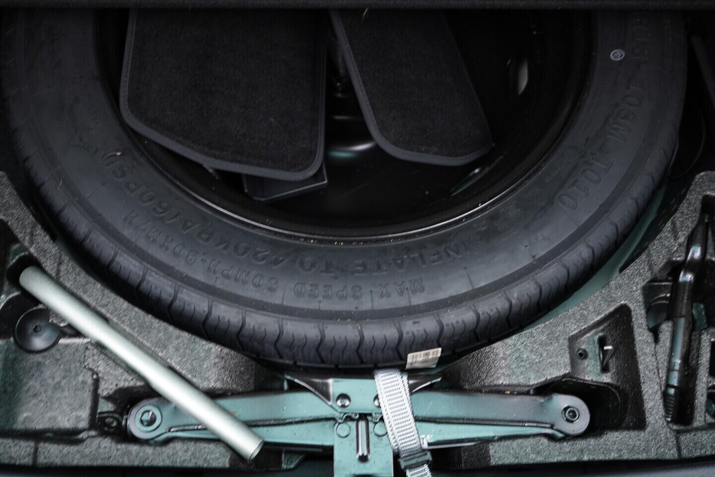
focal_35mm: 36
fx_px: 715
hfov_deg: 53.1
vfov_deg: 36.9
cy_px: 238
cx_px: 358
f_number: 2.8
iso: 500
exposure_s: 1/40
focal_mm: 24
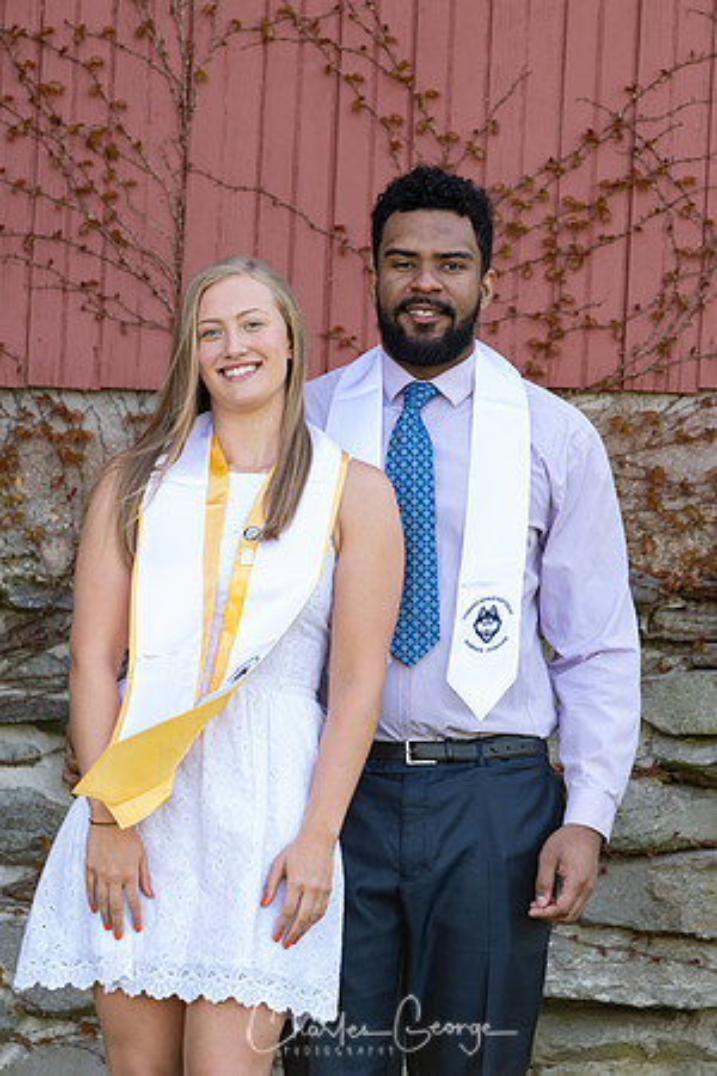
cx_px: 358
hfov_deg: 5.6
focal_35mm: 248
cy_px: 538
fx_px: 7393
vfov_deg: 8.3
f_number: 4.5
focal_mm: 165
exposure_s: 1/125
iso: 200
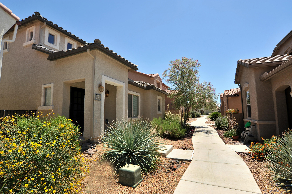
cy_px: 97
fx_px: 146
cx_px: 146
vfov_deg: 67.3
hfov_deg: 90.0
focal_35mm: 18
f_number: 13
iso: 320
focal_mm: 18
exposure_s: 1/320
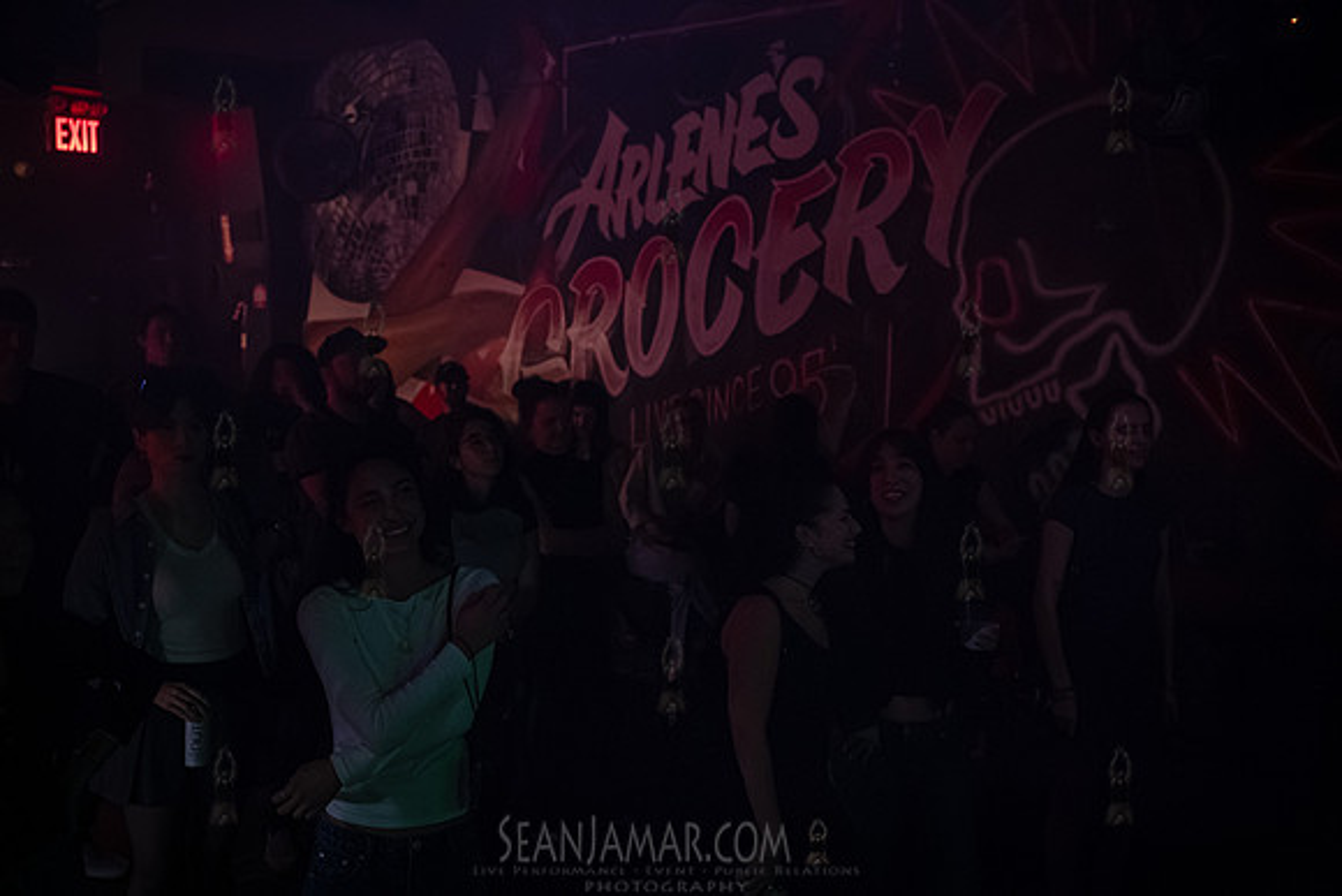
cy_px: 448
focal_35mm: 35
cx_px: 671
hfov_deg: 54.4
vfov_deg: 37.9
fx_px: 1305
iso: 16000
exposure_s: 1/160
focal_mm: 35
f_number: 3.2
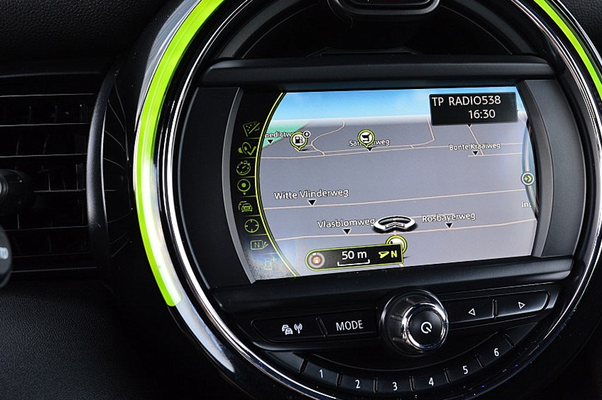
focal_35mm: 46
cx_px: 349
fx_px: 768
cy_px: 168
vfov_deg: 29.1
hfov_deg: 42.7
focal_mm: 24
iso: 800
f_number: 8
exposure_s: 1/60
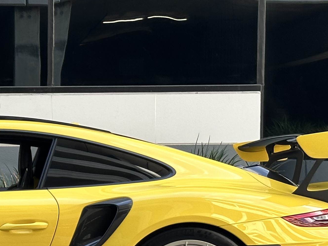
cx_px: -66
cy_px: 210
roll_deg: -0.1
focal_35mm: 145
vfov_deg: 10.2
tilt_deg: -3.0
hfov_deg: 13.3
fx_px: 1374
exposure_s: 1/390
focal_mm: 6.86
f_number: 1.78
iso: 64
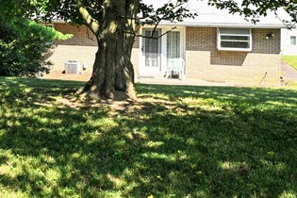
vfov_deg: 21.2
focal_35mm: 62
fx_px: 511
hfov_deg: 29.4
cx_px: -26
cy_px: 6
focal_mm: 12
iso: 100
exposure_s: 1/125
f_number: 5.6
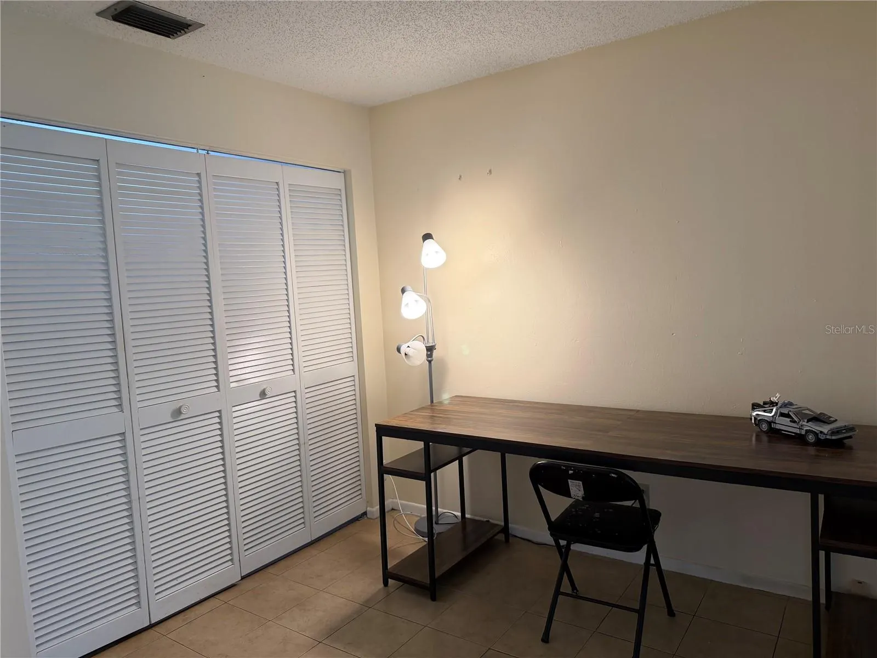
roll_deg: +2.8
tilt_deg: -5.0
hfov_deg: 71.6
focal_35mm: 24
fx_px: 608
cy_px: 329
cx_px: 438
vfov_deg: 56.8
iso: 200
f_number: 1.78
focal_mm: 6.76
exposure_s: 1/60
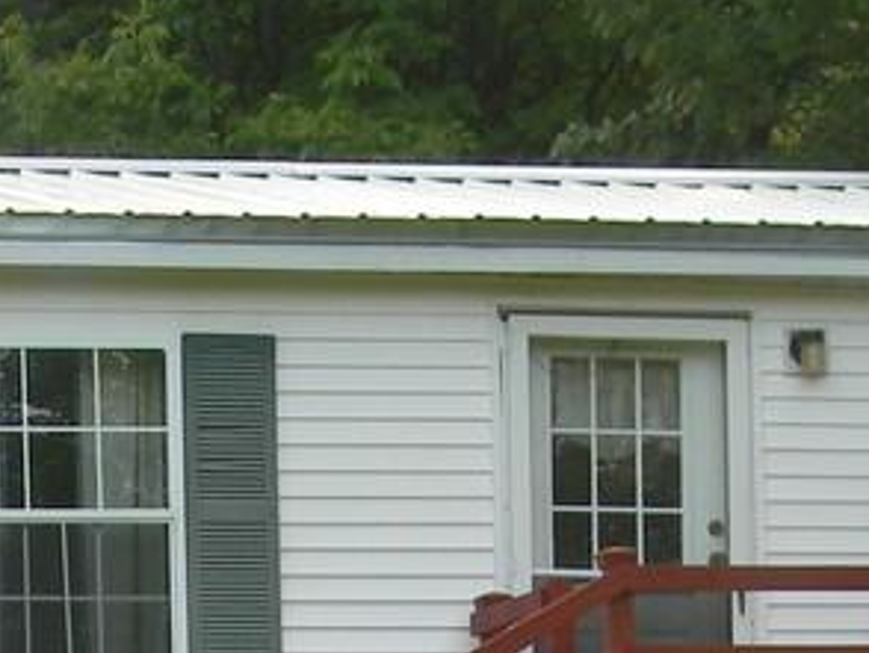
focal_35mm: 230
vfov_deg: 6.3
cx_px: 375
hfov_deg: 8.6
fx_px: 5779
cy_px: 1303
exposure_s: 1/192
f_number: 3.9
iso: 80
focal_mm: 8.6
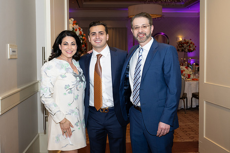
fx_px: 285
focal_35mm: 45
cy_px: 72
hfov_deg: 44.0
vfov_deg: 30.1
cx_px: 115
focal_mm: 39
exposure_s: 1/100
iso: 800
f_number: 5.6
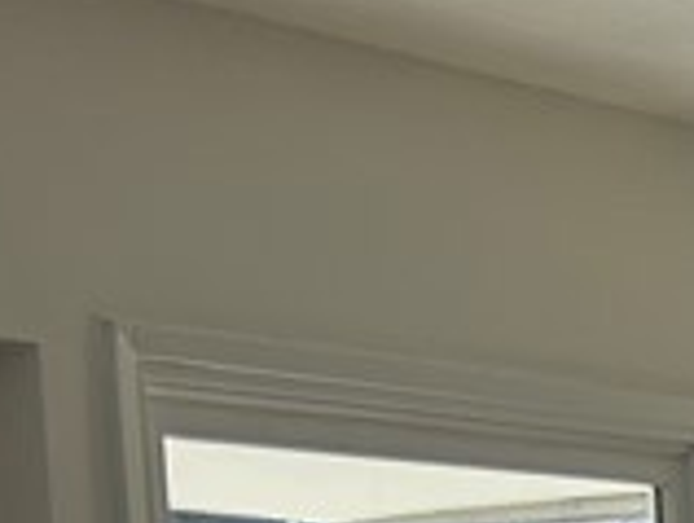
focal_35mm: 168
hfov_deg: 10.5
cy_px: 1239
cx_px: 1524
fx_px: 3373
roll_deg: +1.1
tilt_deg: -8.3
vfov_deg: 8.2
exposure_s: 1/295
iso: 50
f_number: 1.5
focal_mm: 5.7
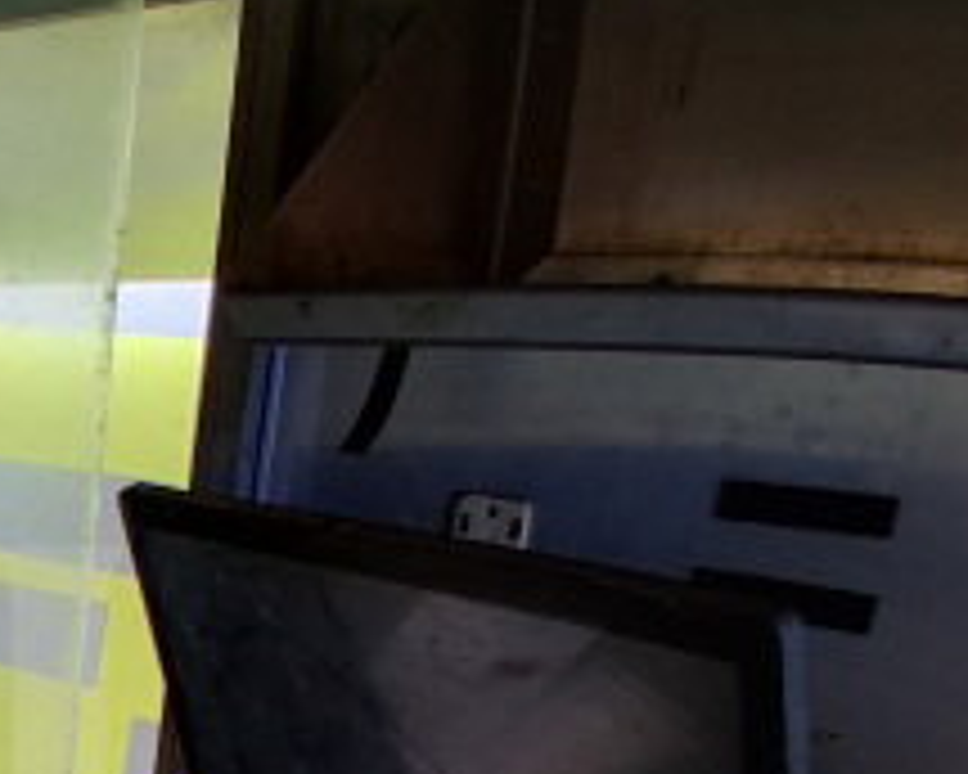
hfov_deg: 31.0
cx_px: -284
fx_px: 1347
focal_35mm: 47
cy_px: 900
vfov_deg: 28.4
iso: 100
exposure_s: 1/40
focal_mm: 1.4
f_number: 2.2
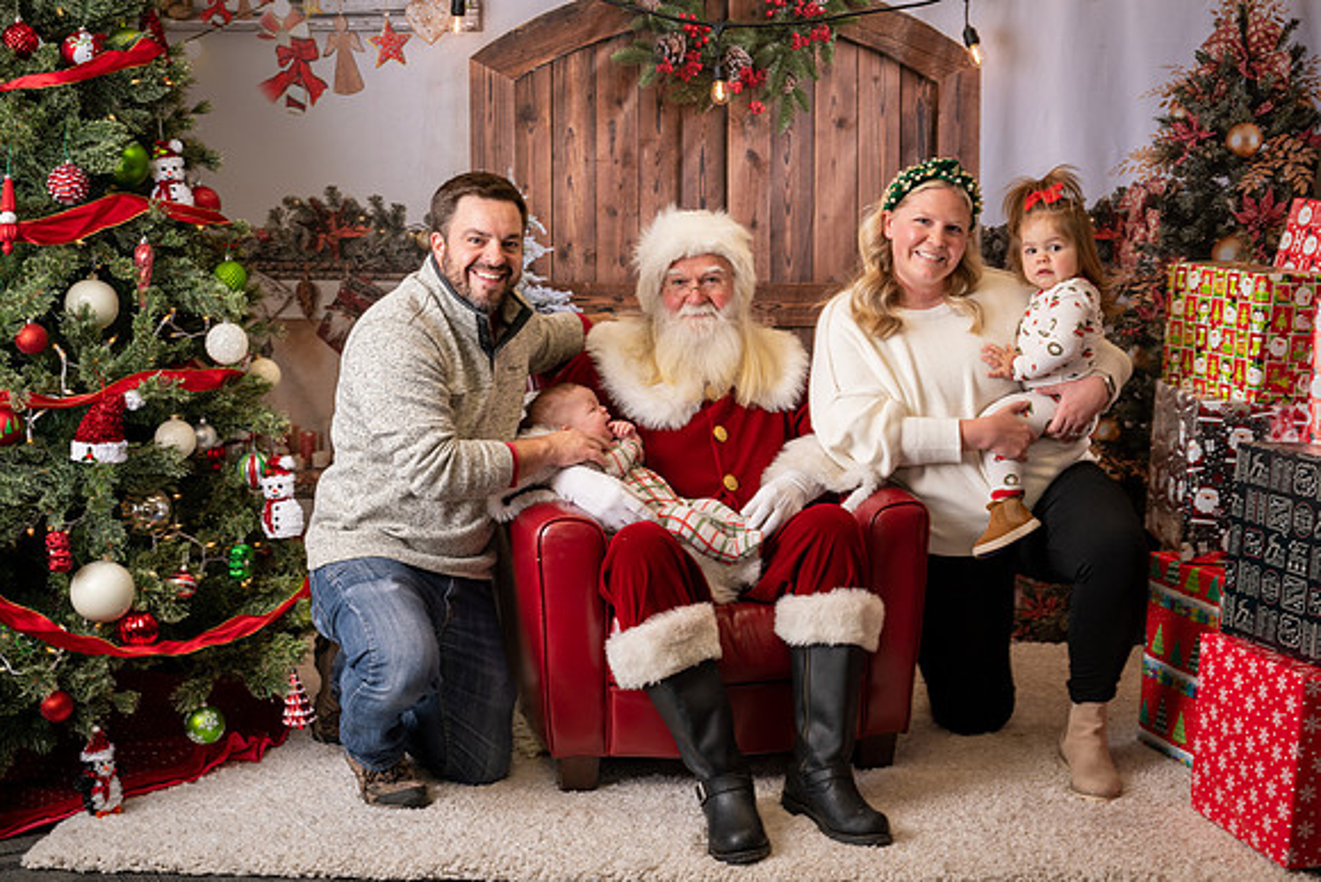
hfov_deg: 37.3
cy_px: 440
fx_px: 1959
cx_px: 687
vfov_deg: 25.4
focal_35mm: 53
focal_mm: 50
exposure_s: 1/100
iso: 100
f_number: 7.1
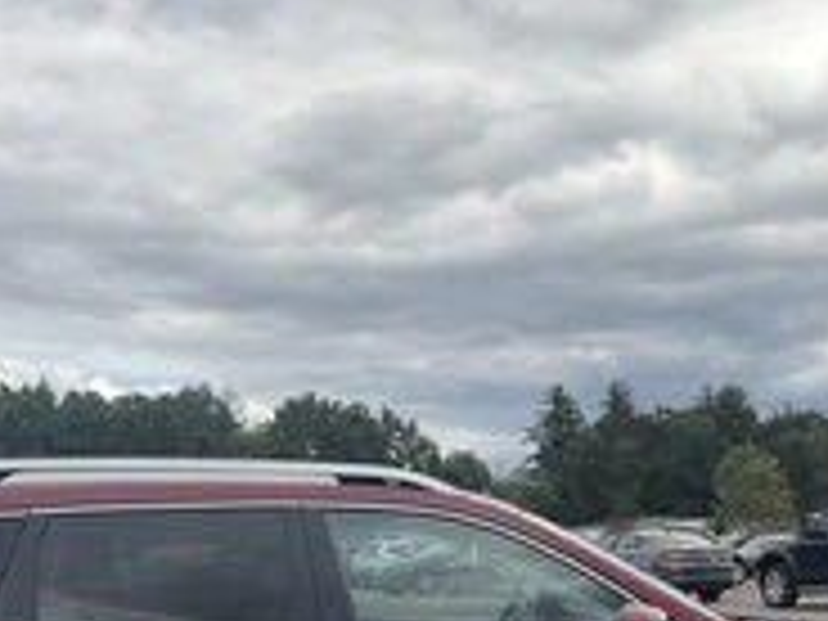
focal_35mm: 63
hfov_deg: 30.7
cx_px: 382
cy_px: 598
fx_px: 1507
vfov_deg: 22.5
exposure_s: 1/1912
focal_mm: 3
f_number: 1.8
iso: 25
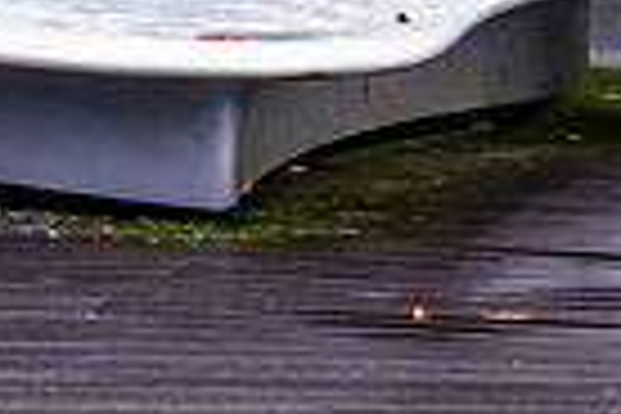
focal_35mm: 553
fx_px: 9539
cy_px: -770
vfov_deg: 2.5
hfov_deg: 3.7
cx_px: 382
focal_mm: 70
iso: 280
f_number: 2.8
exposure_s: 1/160
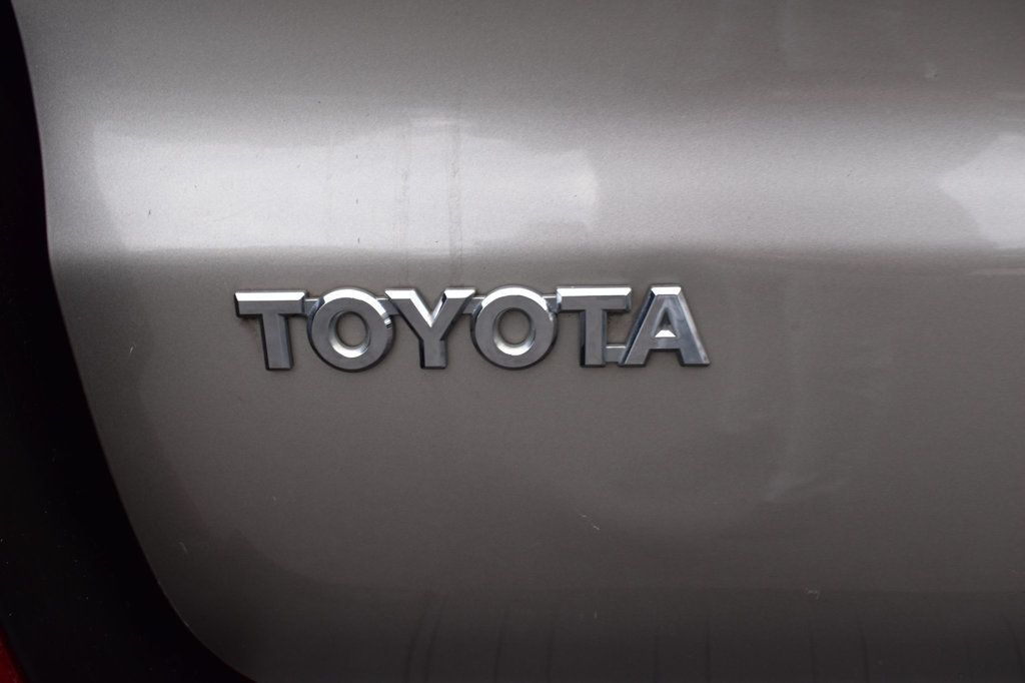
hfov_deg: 55.1
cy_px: 342
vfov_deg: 38.3
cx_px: 512
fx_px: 982
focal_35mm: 34
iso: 400
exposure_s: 1/60
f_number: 8
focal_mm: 23
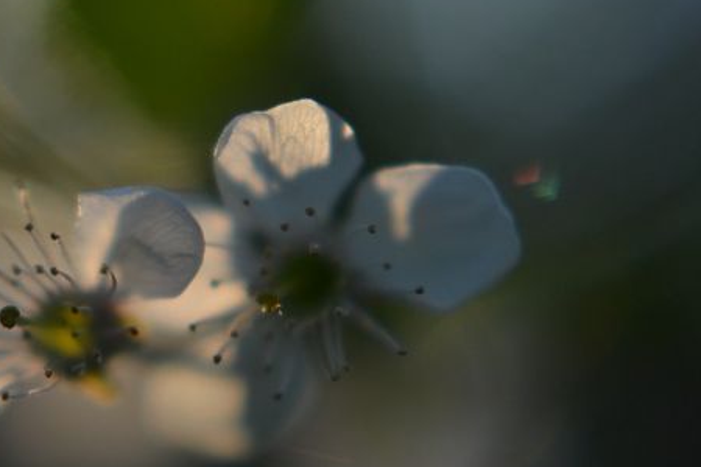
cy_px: 225
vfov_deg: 13.0
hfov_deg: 19.1
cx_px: 59
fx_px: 2044
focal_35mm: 105
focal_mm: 35
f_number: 1.8
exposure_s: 1/400
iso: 100
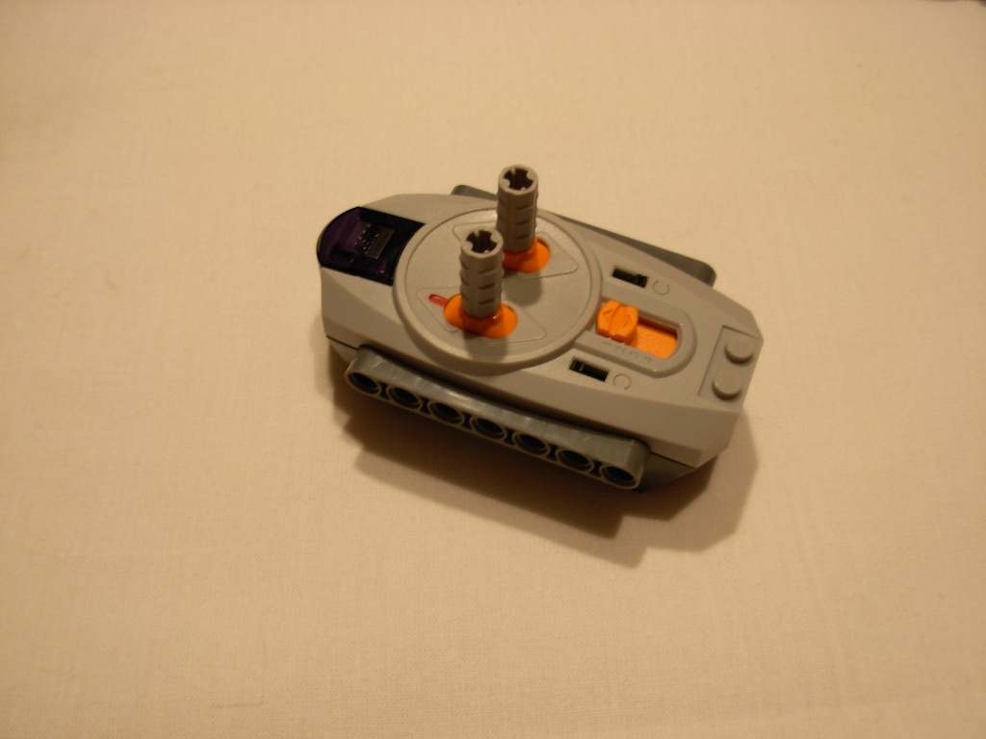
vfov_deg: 37.7
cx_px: 493
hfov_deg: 49.0
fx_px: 1082
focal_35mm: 38
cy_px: 370
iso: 79
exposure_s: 1/8
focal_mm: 6.3
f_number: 2.9
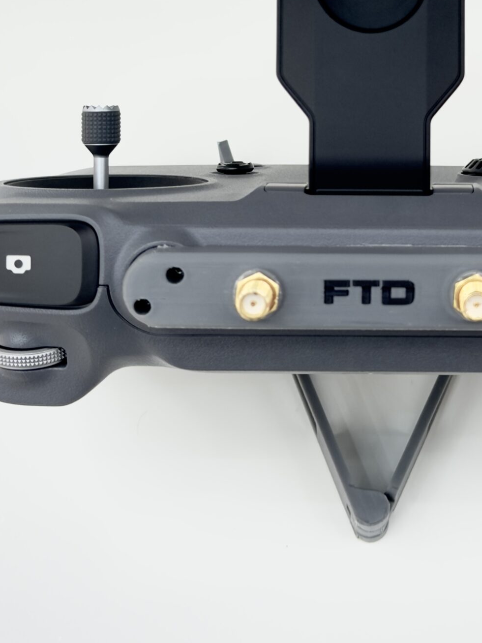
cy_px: 32
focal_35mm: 94
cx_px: 358
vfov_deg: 20.3
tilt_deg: -64.9
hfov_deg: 15.7
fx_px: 1745
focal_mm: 6.76
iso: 64
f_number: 1.78
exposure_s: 1/145
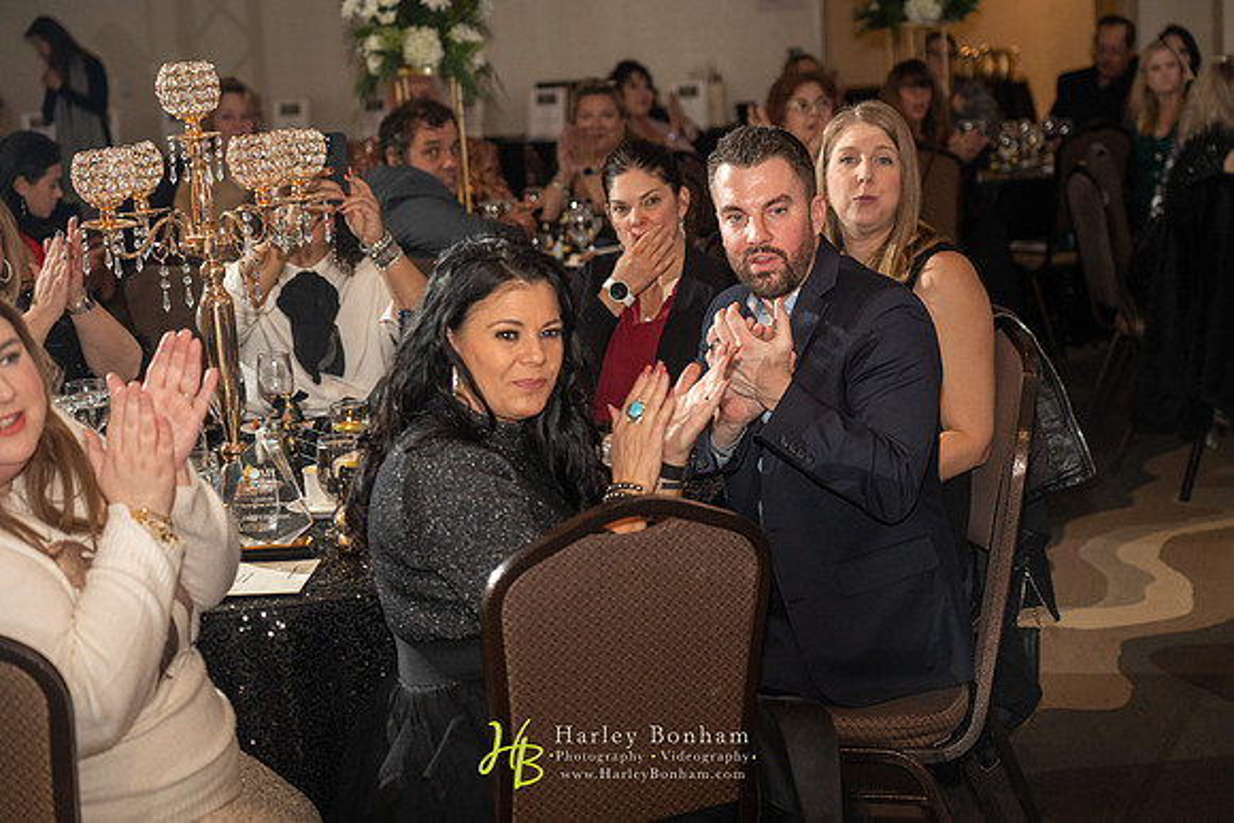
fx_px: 2400
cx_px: 617
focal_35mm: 70
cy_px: 412
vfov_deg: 19.5
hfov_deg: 28.8
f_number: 4
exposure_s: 1/200
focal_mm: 70
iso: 1600
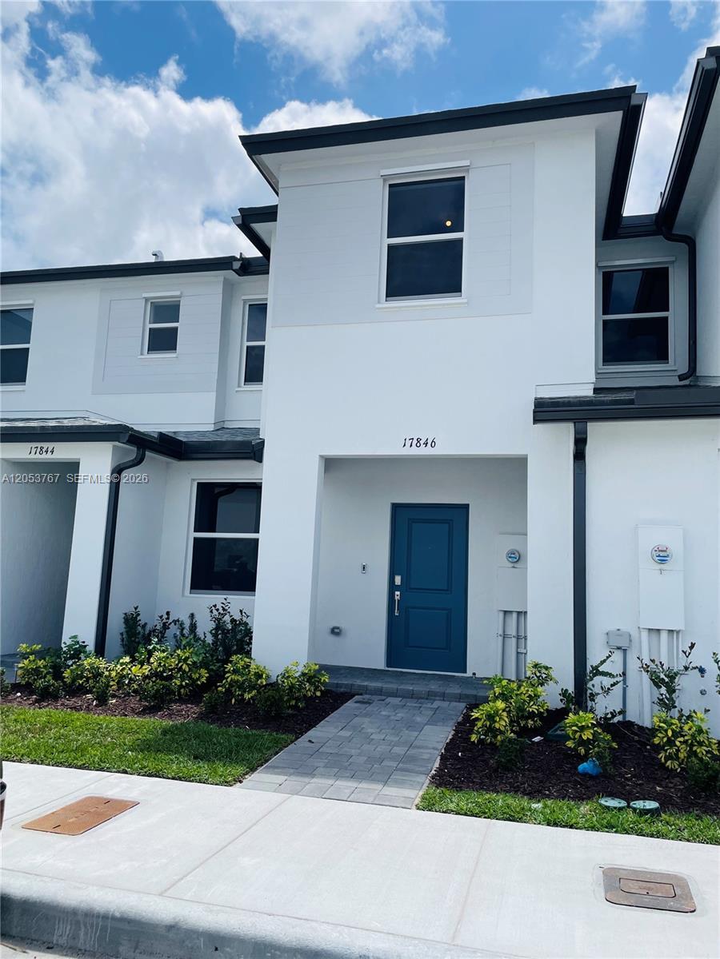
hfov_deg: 53.1
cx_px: 360
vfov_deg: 67.3
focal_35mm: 26
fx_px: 721
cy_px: 480
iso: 32
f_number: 1.6
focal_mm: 4.2
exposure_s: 1/4831
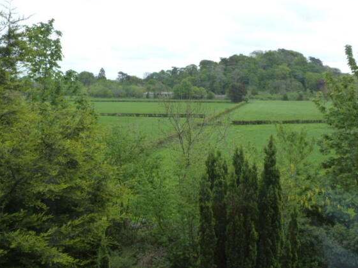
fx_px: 476
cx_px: 175
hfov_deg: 41.3
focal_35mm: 46
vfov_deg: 31.5
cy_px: 130
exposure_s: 1/100
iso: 160
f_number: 4
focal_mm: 7.9
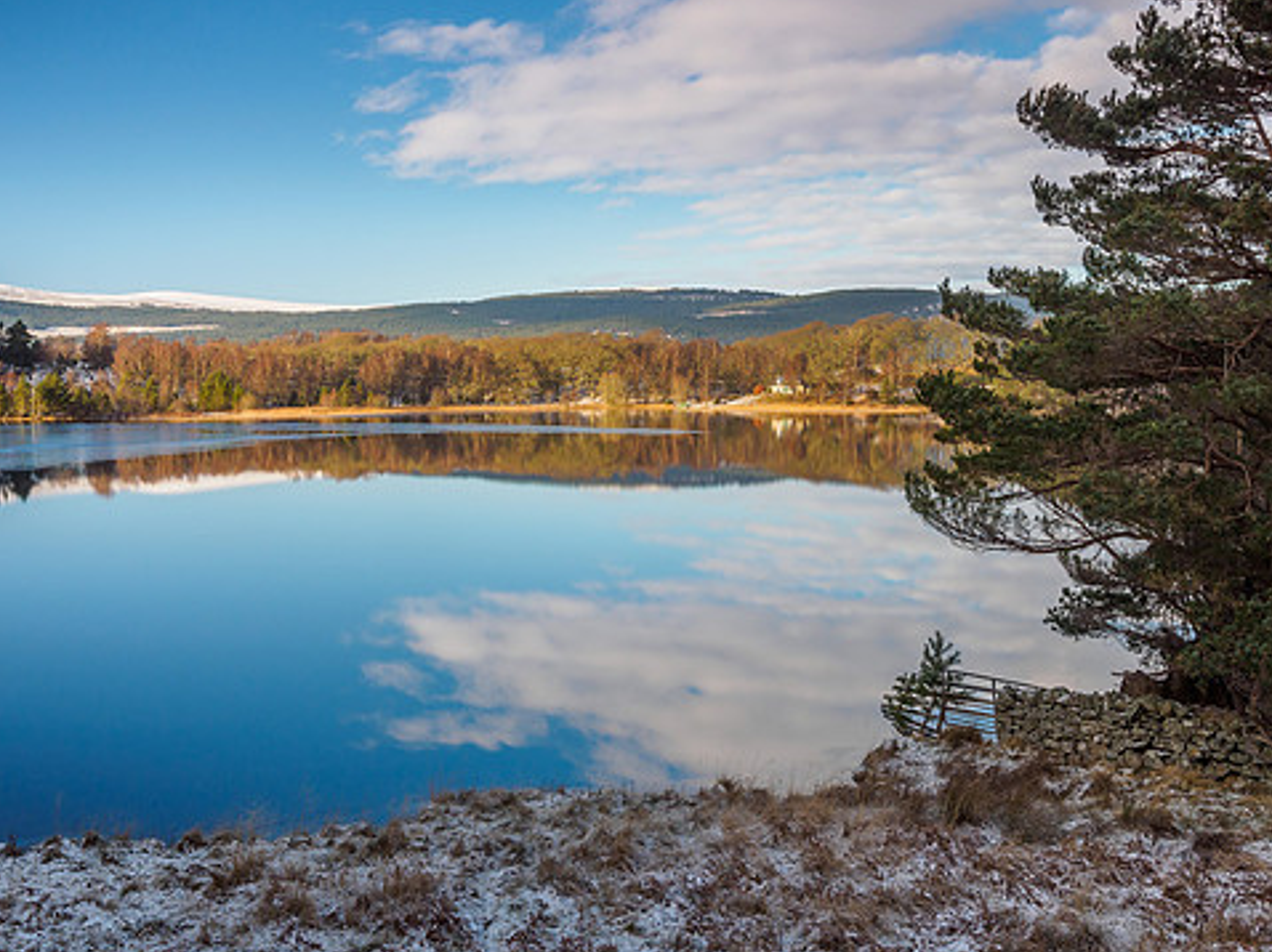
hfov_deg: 49.9
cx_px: 516
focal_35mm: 37
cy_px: 456
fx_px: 1359
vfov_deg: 38.6
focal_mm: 15
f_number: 7.1
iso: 200
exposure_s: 1/80
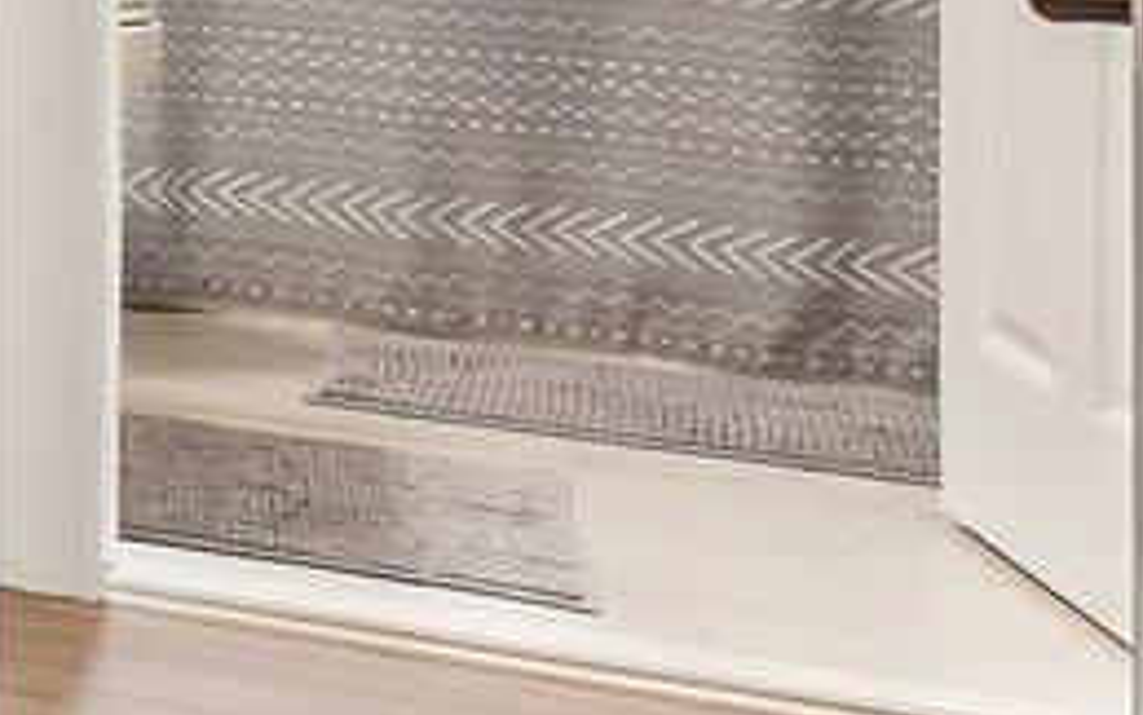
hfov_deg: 8.3
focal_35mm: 113
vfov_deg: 10.8
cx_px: -3363
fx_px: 3521
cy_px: -633
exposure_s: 1/10
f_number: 8
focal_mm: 14
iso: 2000
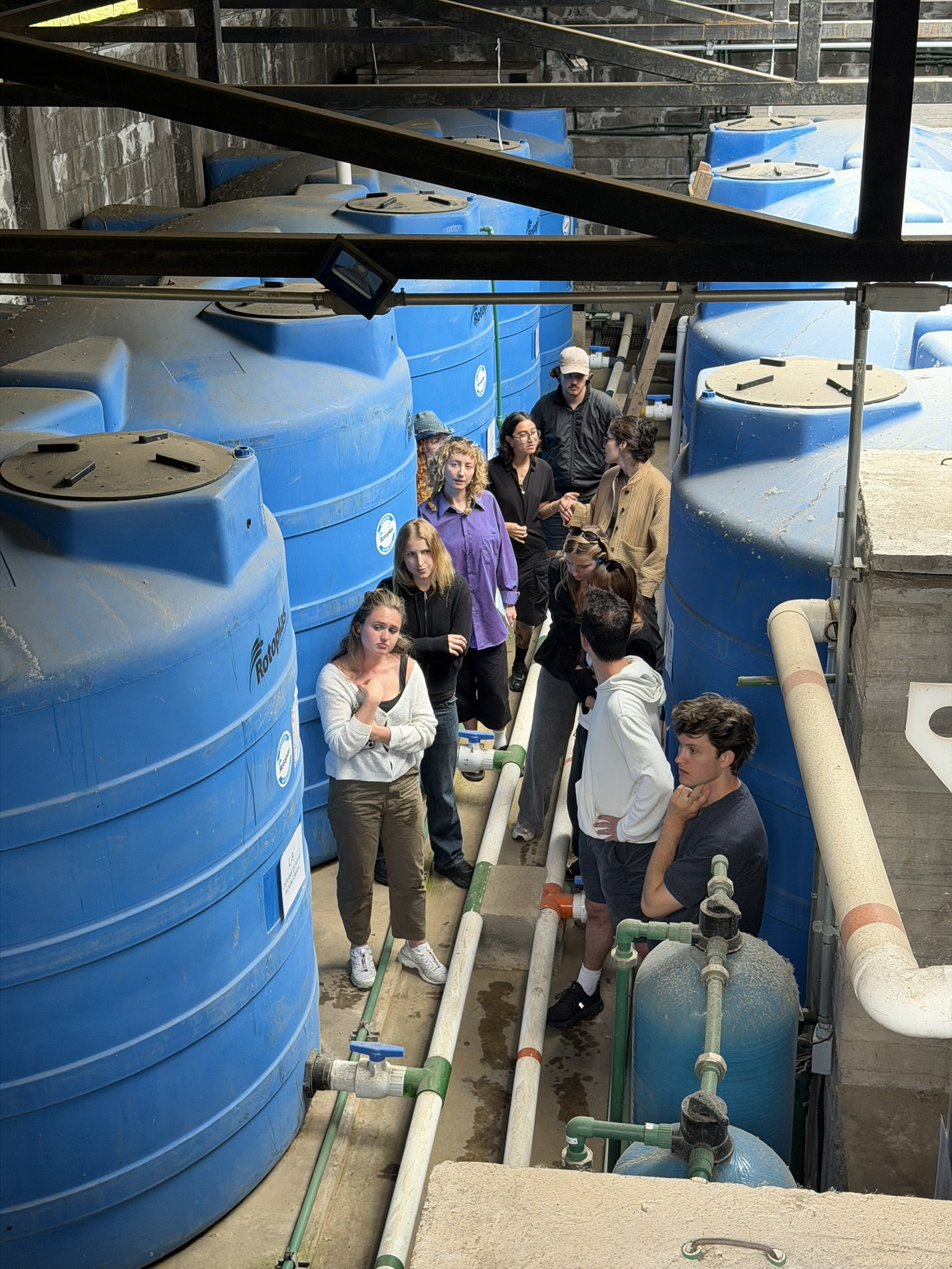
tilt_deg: -22.5
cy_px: 634
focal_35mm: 48
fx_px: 1760
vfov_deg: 39.7
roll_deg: +0.8
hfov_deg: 30.3
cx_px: 476
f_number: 1.78
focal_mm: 6.76
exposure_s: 1/98
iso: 125
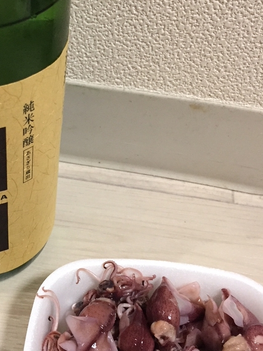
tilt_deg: -48.5
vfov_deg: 38.2
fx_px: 507
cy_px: 182
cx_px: 47
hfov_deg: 28.4
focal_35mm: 50
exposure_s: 1/30
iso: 200
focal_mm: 4.15
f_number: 2.2
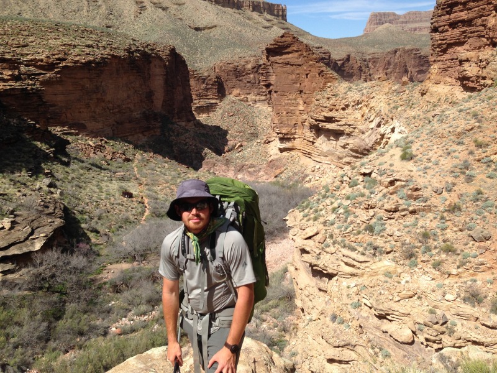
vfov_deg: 42.9
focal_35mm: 33
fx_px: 474
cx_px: 248
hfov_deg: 55.4
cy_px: 186
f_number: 2.4
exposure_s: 1/1748
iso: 50
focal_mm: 4.12
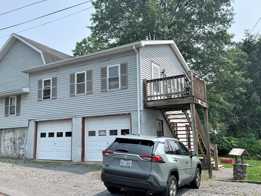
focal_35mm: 34
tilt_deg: +9.4
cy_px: 100
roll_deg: +0.8
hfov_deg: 53.6
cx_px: 107
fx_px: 256
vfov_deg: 41.8
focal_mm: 4.25
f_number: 1.8
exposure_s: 1/2114
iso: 25
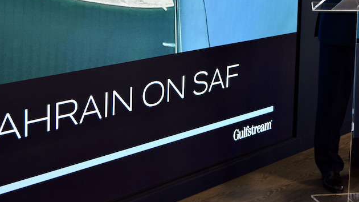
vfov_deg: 13.0
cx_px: 195
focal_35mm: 92
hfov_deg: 23.2
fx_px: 876
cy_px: 24
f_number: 5.6
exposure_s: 1/125
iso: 800
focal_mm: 36
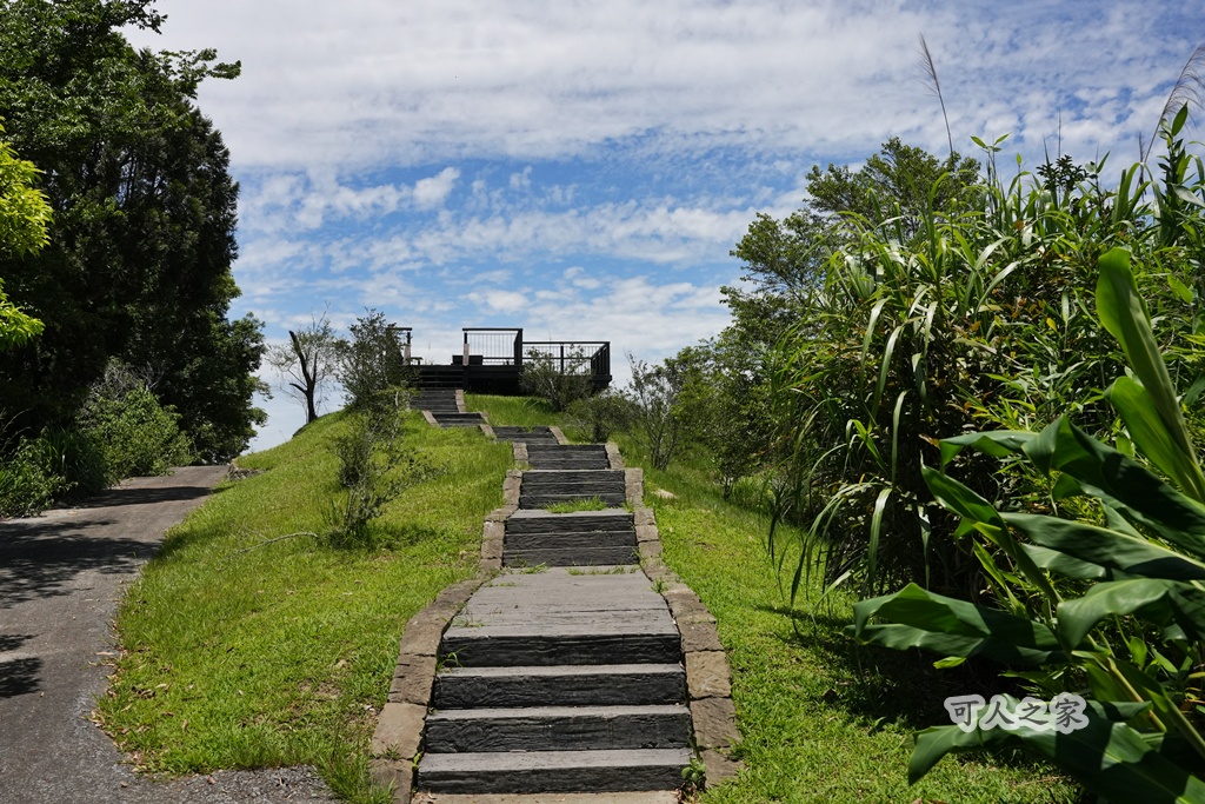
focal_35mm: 33
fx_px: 1118
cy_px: 402
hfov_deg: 56.6
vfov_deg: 39.5
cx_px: 602
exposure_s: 1/3200
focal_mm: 33.4
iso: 1600
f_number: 11
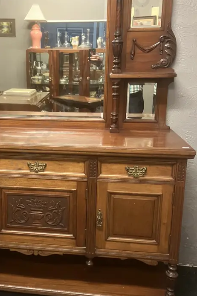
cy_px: 134
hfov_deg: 30.4
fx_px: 353
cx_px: 40
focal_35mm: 43
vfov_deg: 45.4
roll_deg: +0.7
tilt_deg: -11.5
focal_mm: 3.99
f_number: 1.8
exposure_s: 1/30
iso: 500
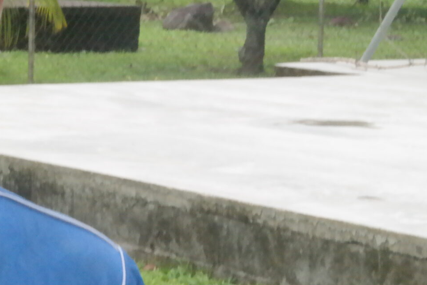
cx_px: -38
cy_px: 126
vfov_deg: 7.5
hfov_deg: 11.1
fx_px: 2171
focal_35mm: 183
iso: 3200
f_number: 5.6
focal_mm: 45
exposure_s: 1/80
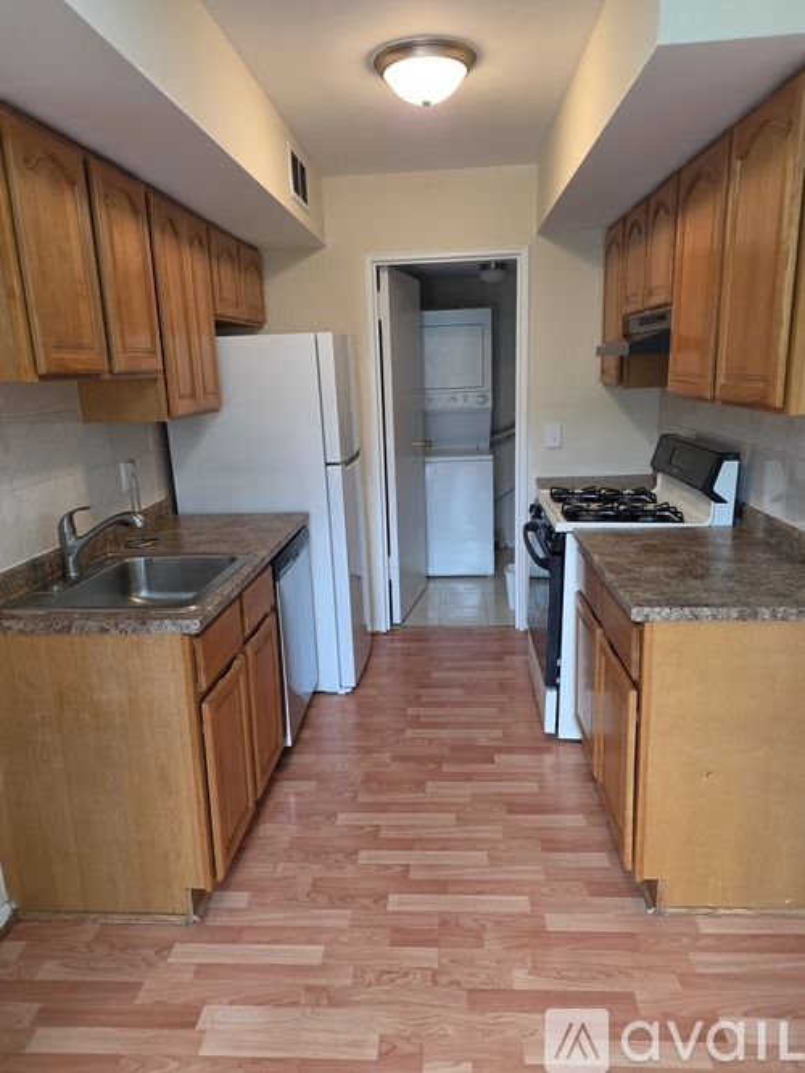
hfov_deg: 58.9
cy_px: 536
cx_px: 402
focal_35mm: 23
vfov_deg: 73.9
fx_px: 713
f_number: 1.7
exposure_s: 1/120
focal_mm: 6.25
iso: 250
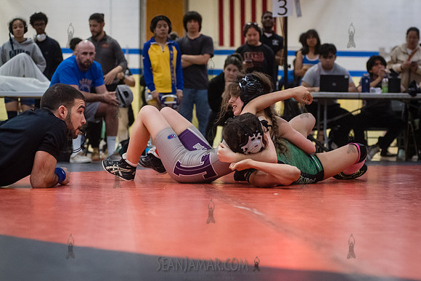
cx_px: 229
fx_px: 1082
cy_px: 143
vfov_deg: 14.8
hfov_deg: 22.0
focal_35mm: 92
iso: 8000
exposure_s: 1/400
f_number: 3.5
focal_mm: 80
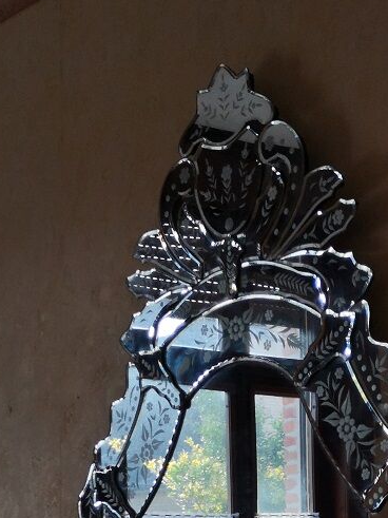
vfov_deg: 20.9
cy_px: 506
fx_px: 1361
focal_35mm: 91
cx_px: 293
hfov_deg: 16.1
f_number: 1.8
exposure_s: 1/323
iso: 50
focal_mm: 3.95
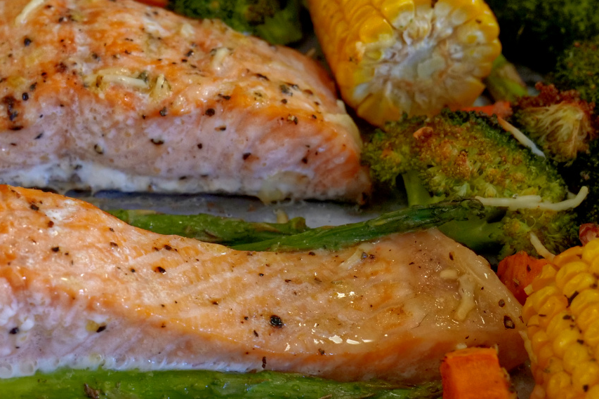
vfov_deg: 13.8
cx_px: 114
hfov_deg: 20.4
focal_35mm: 99
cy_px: 199
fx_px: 1647
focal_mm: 44
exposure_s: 1/60
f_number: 7.1
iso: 3200
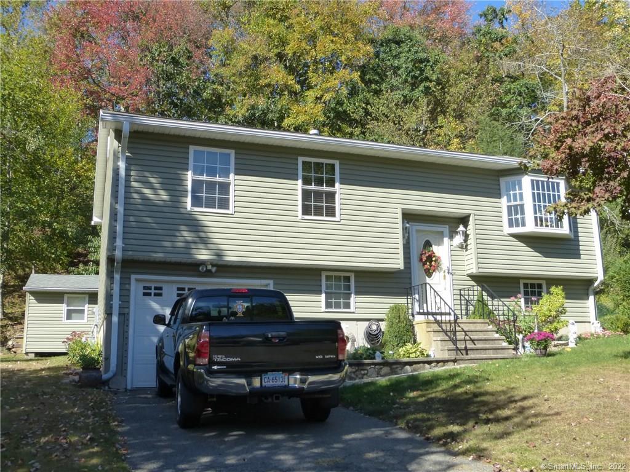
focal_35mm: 35
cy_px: 236
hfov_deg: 52.6
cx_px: 315
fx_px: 637
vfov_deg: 40.7
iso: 160
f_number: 3.7
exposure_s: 1/500
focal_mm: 6.1
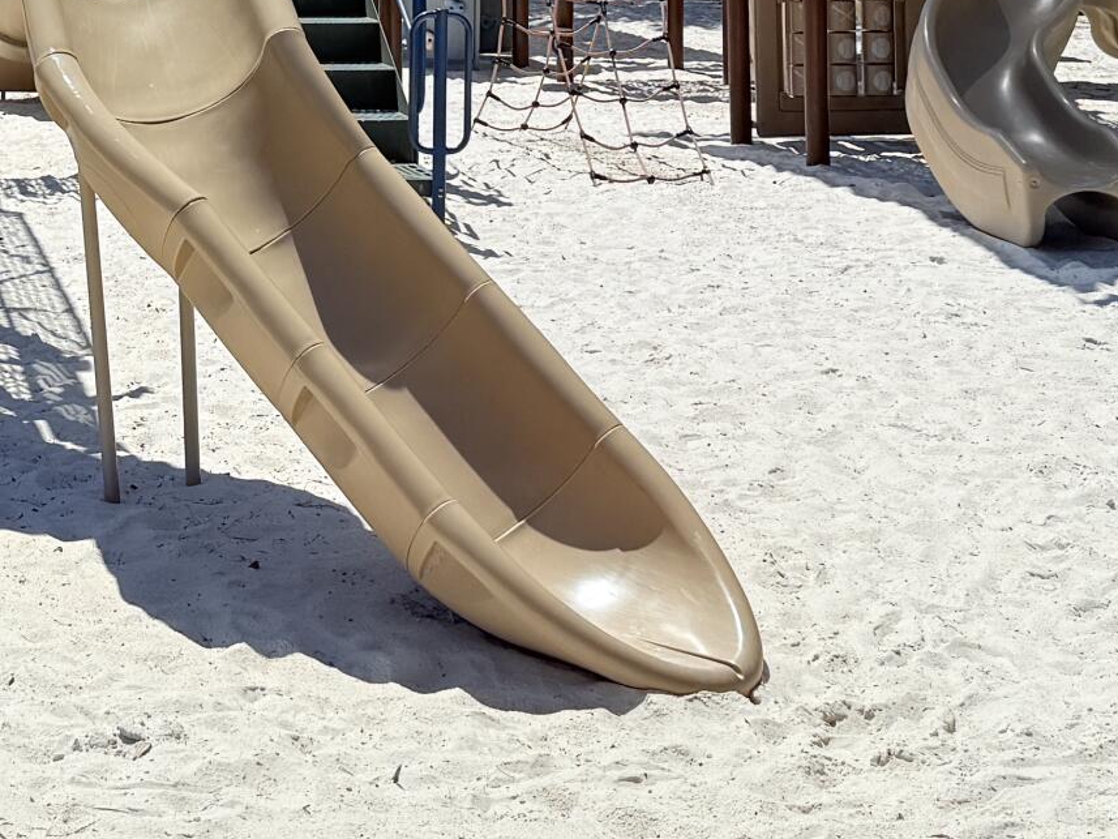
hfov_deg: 22.7
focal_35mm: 84
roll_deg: +0.3
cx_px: 120
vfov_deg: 16.6
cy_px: -239
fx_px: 2713
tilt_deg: +0.8
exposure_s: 1/10309
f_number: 1.78
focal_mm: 6.76
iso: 80
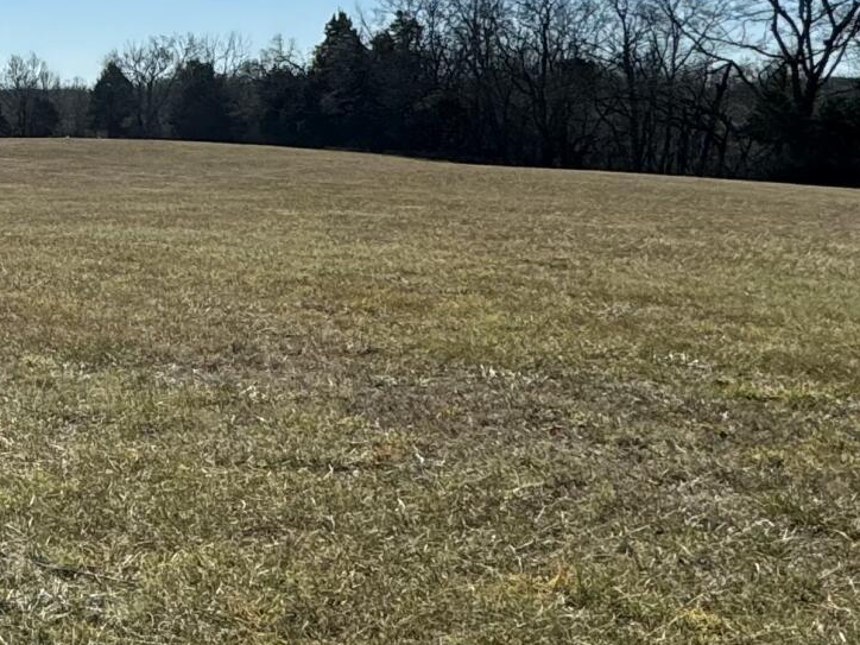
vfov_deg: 25.1
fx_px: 1441
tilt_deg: -2.0
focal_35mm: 58
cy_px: 217
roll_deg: -1.6
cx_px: -279
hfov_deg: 27.4
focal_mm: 2.22
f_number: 2.2
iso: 40
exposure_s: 1/3106
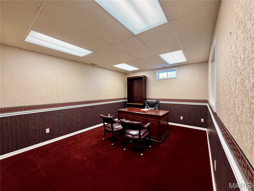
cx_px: 127
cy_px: 96
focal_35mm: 14
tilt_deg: -2.8
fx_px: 103
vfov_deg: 85.7
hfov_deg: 102.1
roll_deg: +0.8
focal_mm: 2.22
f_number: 2.2
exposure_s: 1/120
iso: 250
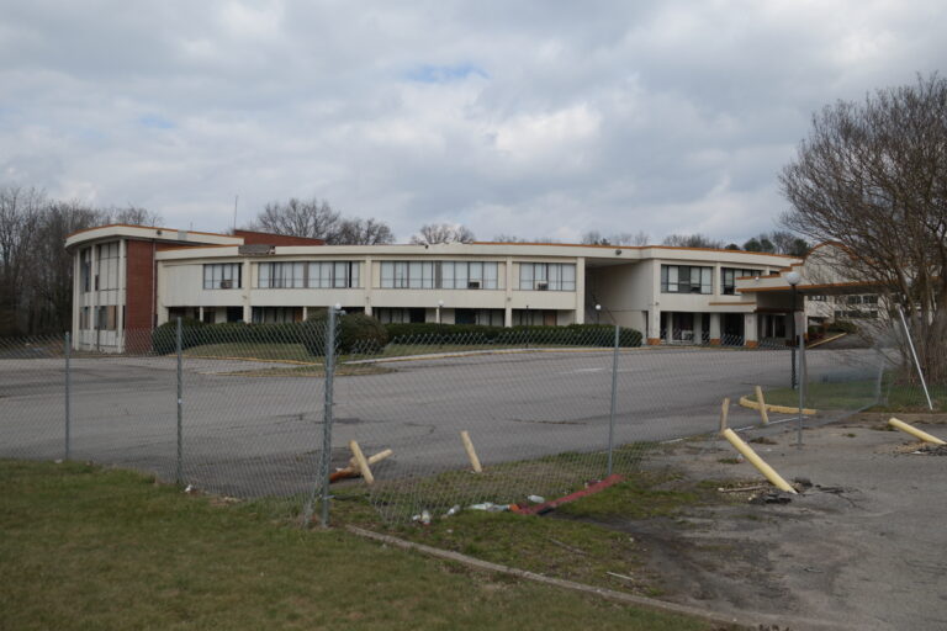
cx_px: 474
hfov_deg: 61.9
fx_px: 789
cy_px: 316
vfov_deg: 43.6
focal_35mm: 30
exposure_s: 1/320
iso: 100
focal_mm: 20
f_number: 6.3
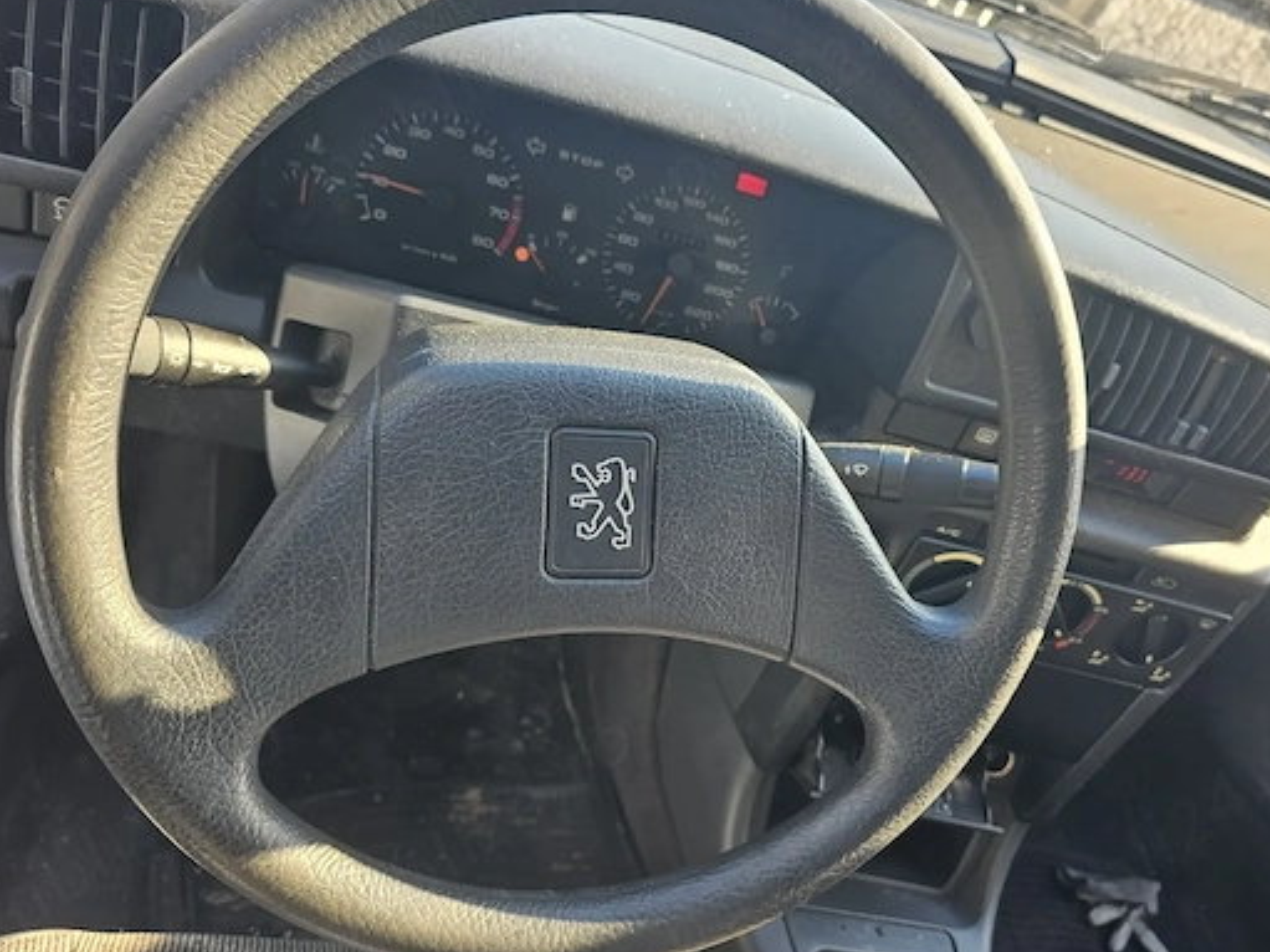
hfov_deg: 65.3
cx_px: 646
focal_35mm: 27
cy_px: 487
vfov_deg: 51.3
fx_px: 990
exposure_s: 1/100
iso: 40
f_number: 1.7
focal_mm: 6.3
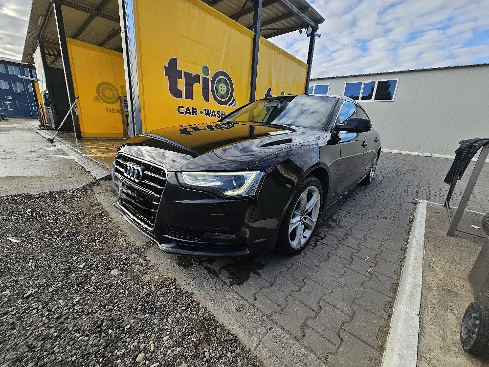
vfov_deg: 89.9
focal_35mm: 13
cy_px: 184
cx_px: 244
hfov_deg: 106.2
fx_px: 184
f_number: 2.2
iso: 50
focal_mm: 2.2
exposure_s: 1/625
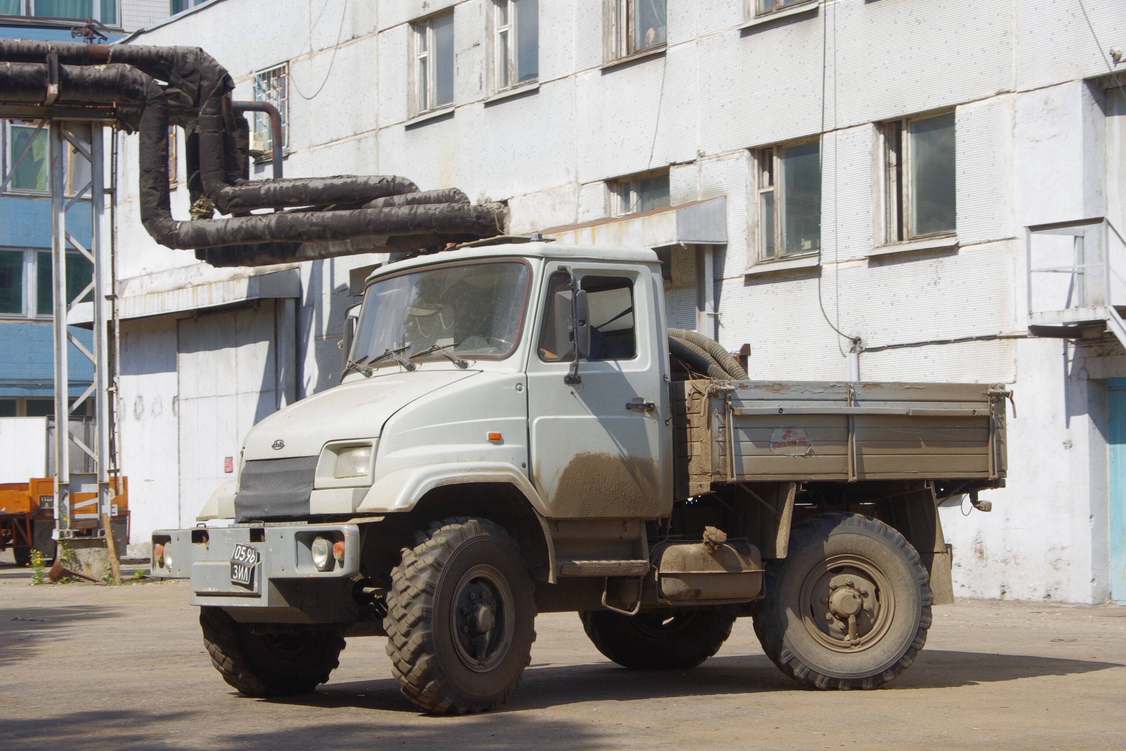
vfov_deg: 16.7
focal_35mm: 82
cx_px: 563
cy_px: 376
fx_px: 2565
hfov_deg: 24.8
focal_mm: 55
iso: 200
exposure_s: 1/200
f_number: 13
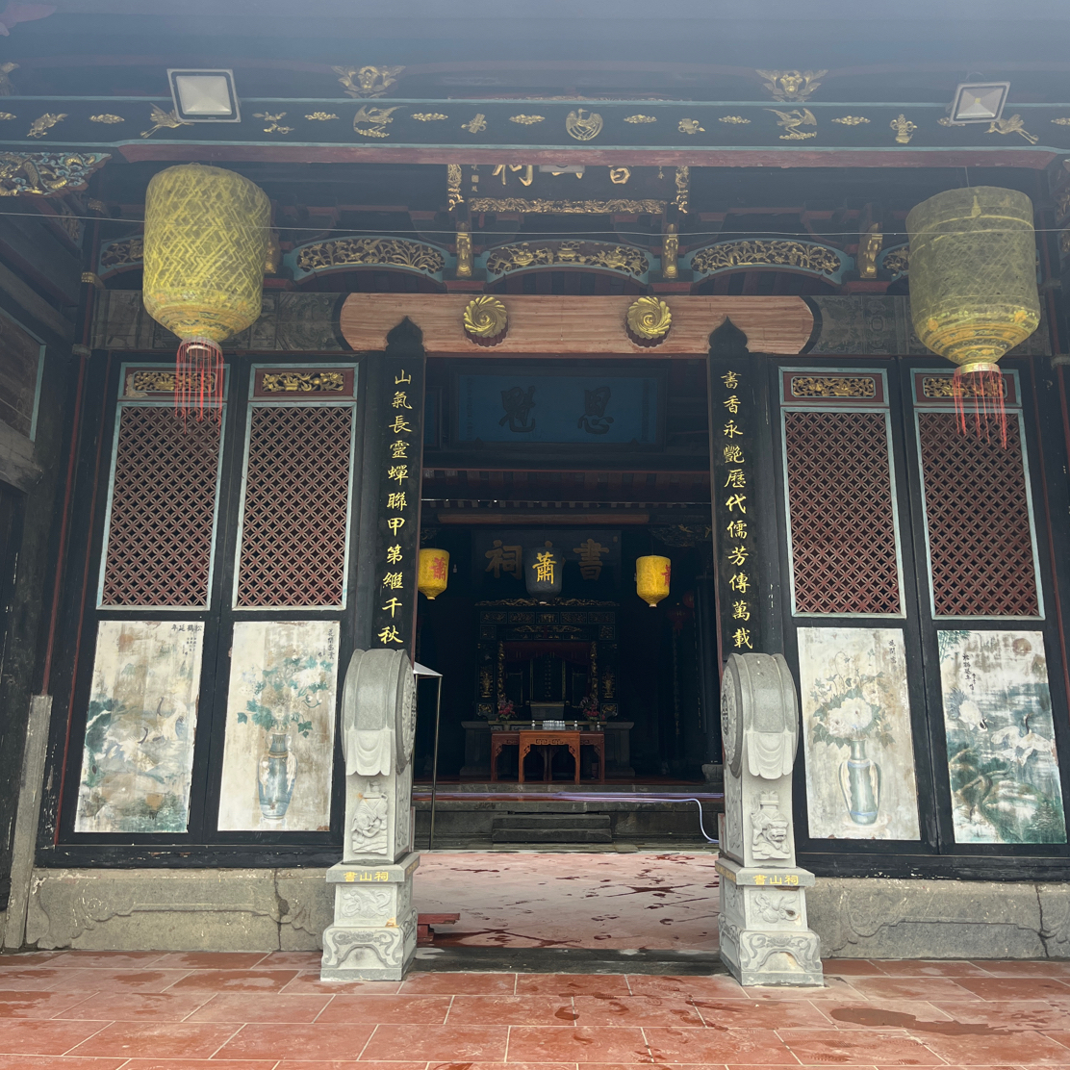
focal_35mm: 31
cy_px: 446
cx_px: 540
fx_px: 1084
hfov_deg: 52.5
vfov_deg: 52.3
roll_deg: +0.0
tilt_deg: +15.4
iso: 50
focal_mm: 5.1
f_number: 1.6
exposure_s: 1/577
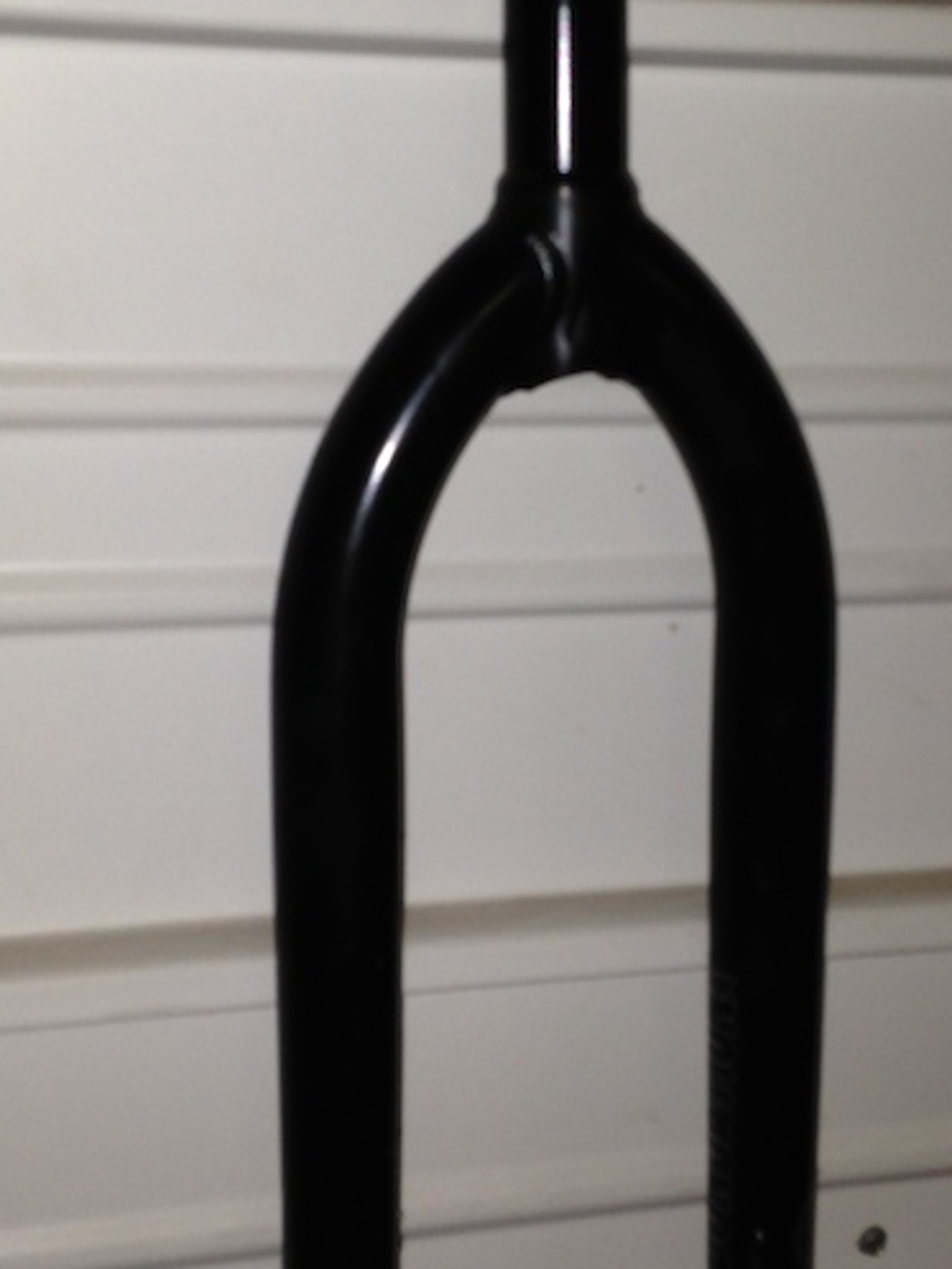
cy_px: 493
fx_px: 2492
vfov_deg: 28.5
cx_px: 556
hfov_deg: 21.6
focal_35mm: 68
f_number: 2.4
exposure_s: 1/29
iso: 50
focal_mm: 4.12
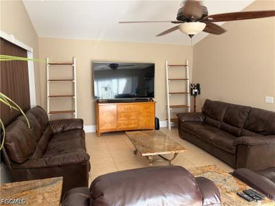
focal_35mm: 26
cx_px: 138
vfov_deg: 53.1
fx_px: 207
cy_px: 103
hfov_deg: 67.3
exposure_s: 1/122
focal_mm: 5.96
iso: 100
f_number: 1.6
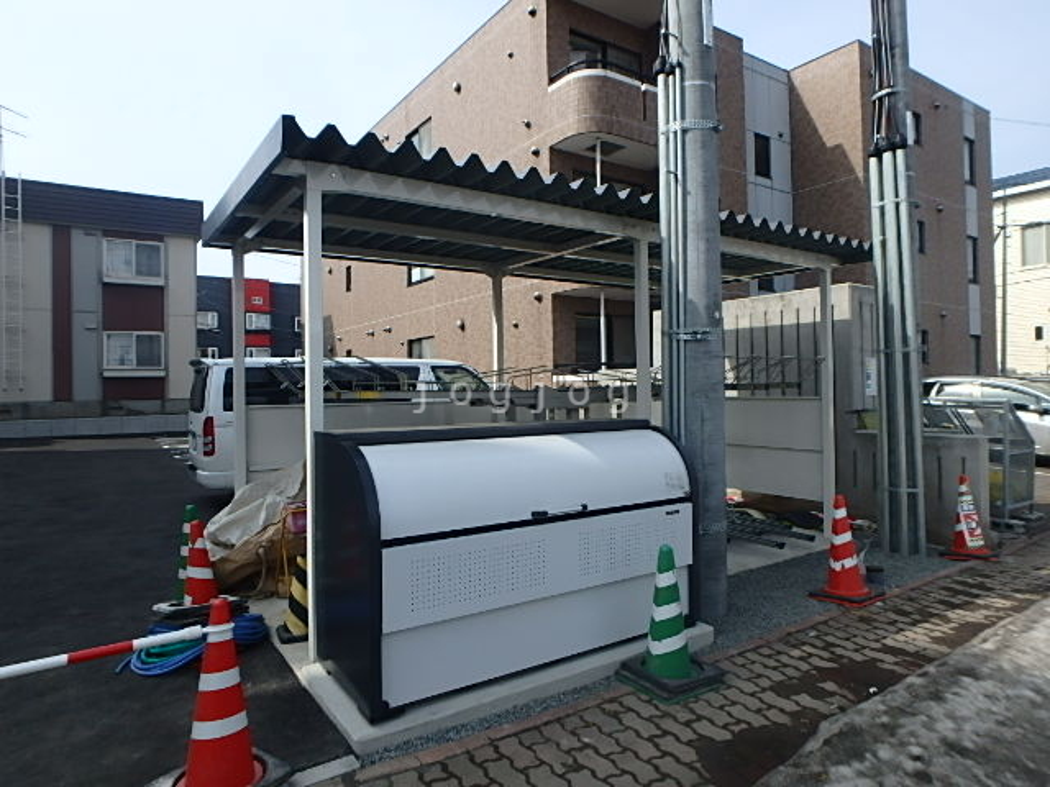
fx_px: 637
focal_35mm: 21
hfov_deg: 79.0
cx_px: 525
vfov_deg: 63.4
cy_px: 394
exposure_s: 1/1000
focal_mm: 3.7
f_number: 3.5
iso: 125
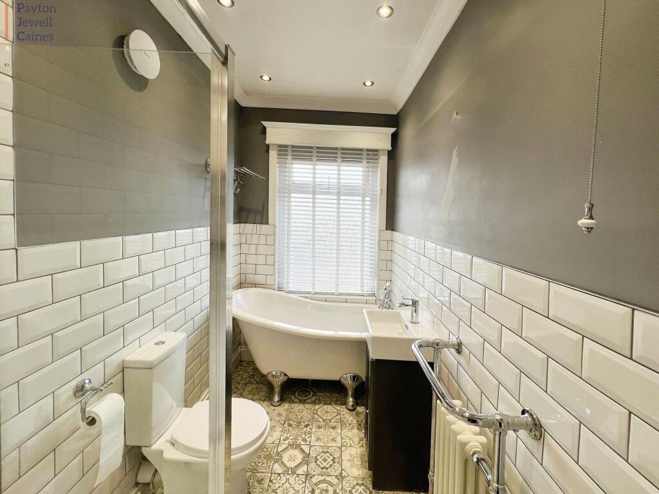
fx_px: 247
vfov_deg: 89.9
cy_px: 247
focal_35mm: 13
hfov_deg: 106.2
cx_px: 330
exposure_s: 1/100
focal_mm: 1.57
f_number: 1.8
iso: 40
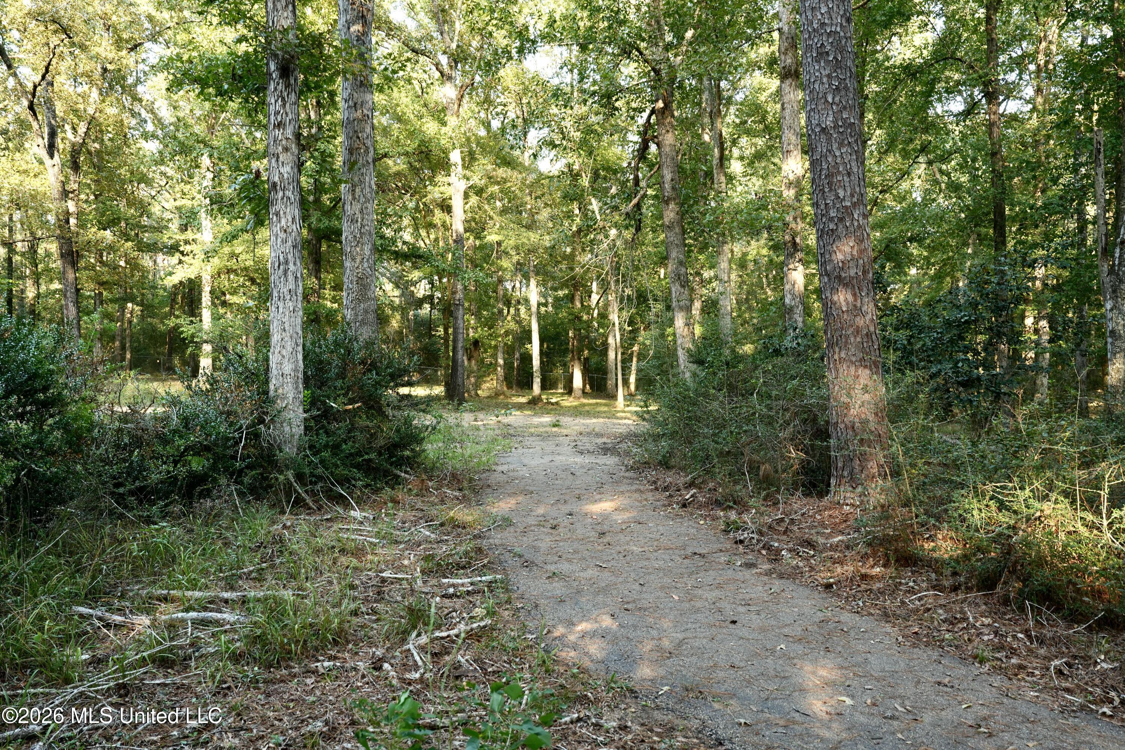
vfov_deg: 42.3
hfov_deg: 60.3
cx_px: 562
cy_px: 375
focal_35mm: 31
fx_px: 969
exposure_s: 1/40
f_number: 6.3
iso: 640
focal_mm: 31
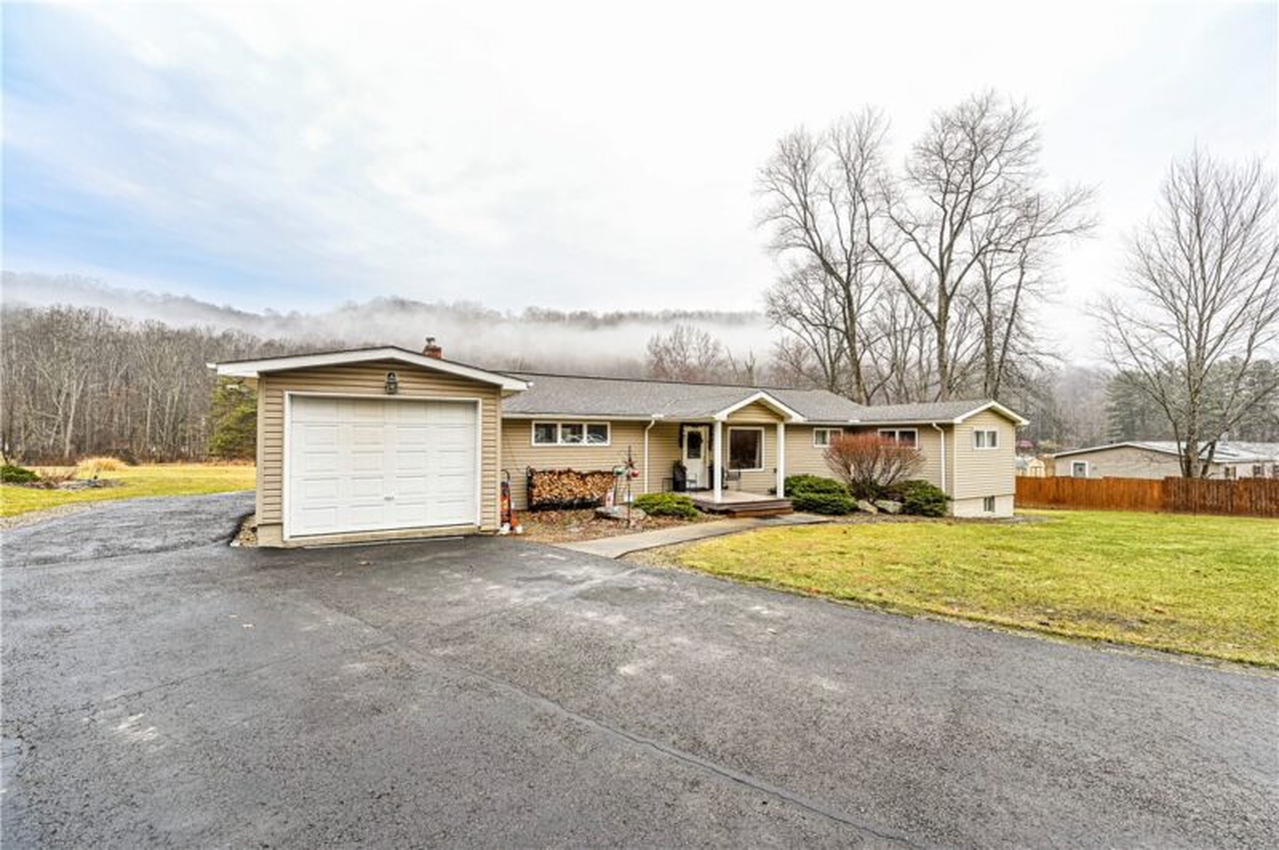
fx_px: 497
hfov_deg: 104.3
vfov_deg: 81.1
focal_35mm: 14
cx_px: 640
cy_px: 425
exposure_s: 1/40
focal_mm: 14
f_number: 6.3
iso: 100
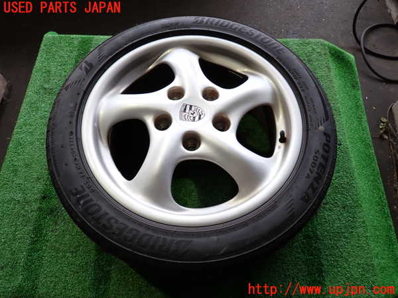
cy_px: 149
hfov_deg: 69.4
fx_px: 287
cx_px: 199
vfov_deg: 54.9
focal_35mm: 25
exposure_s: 1/60
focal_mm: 4.5
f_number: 2
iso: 125
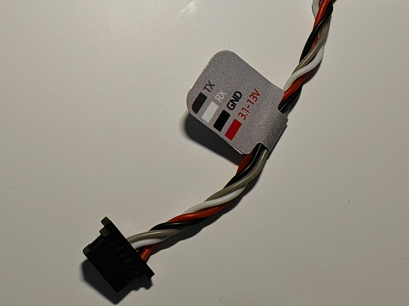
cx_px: 105
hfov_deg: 35.4
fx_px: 626
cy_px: 32
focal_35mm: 53
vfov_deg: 26.6
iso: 100
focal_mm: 1.82
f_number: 2
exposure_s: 1/100
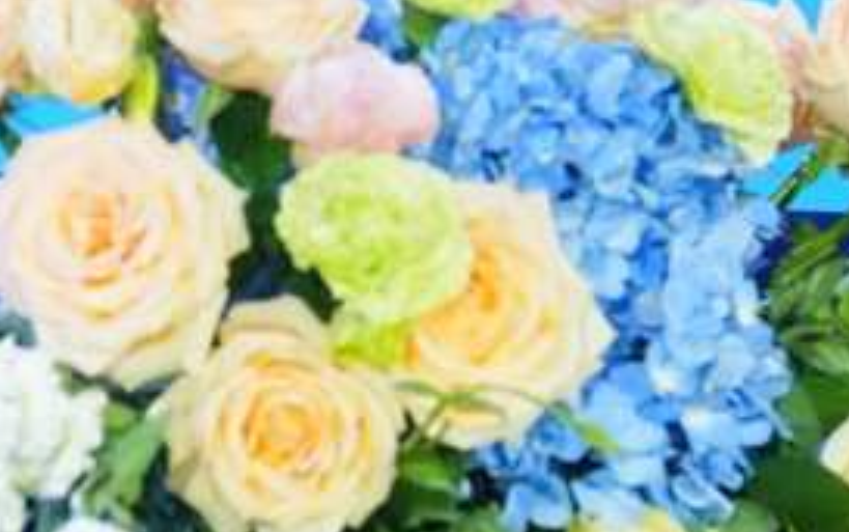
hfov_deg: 3.1
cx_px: -351
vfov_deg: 1.9
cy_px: -306
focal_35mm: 675
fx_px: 15628
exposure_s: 1/250
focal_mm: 151
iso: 2000
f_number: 5
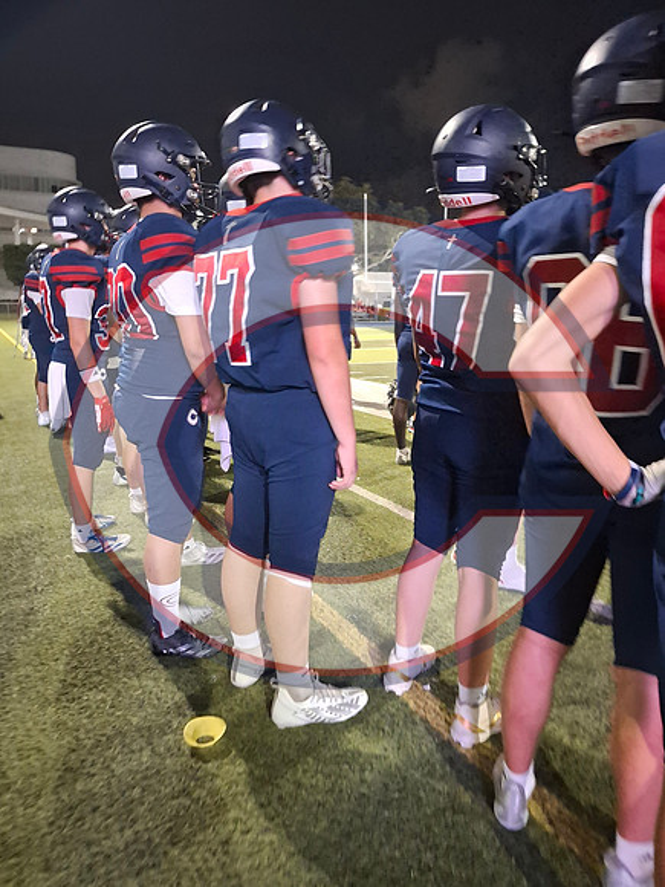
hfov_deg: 54.9
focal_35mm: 25
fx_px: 640
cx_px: 332
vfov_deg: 69.4
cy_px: 444
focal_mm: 4.69
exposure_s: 1/24
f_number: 1.8
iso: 500
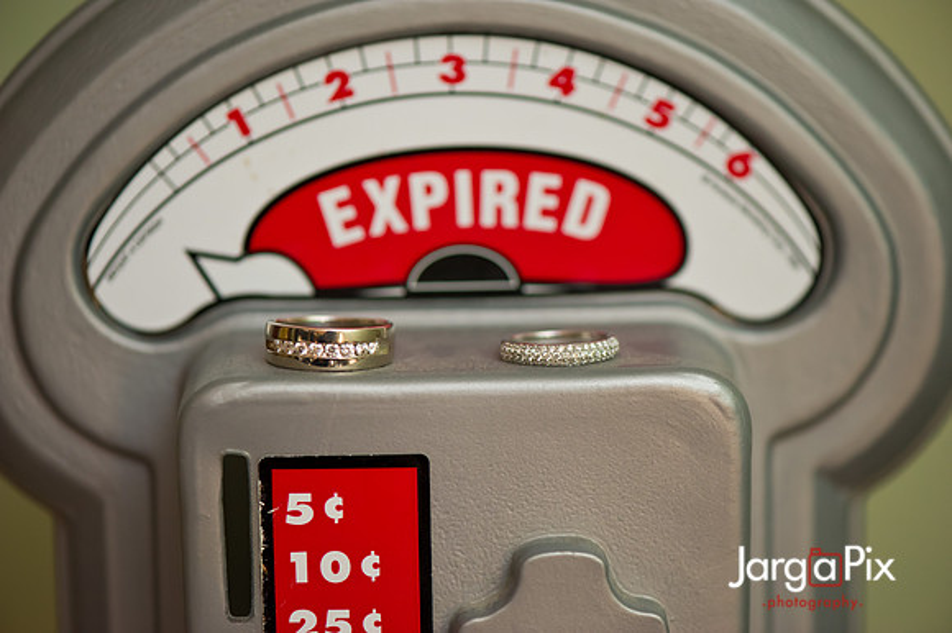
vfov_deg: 13.0
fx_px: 2775
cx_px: 476
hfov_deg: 19.5
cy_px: 316
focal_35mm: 105
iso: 1600
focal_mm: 105
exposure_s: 1/125
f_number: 4
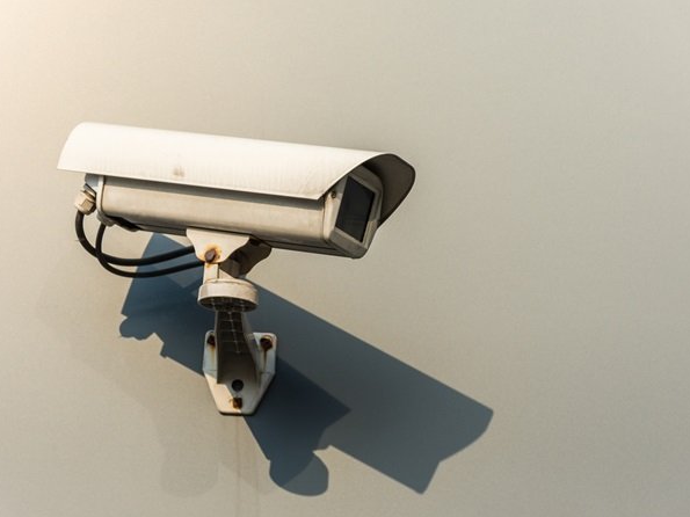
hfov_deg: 15.1
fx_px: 2611
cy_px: 260
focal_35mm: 131
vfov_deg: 11.3
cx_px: 346
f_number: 5.6
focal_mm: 80
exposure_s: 1/400
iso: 100
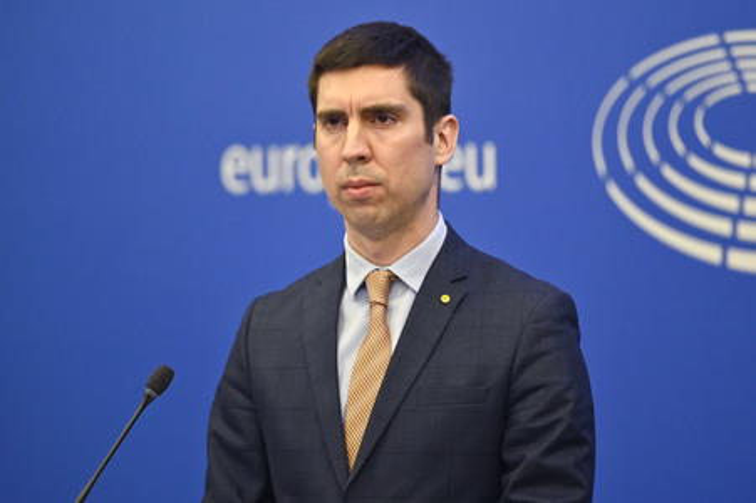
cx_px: 378
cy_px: 252
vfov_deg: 6.9
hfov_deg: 10.3
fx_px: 4197
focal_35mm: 200
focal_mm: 200
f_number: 2.8
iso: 1600
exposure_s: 1/400
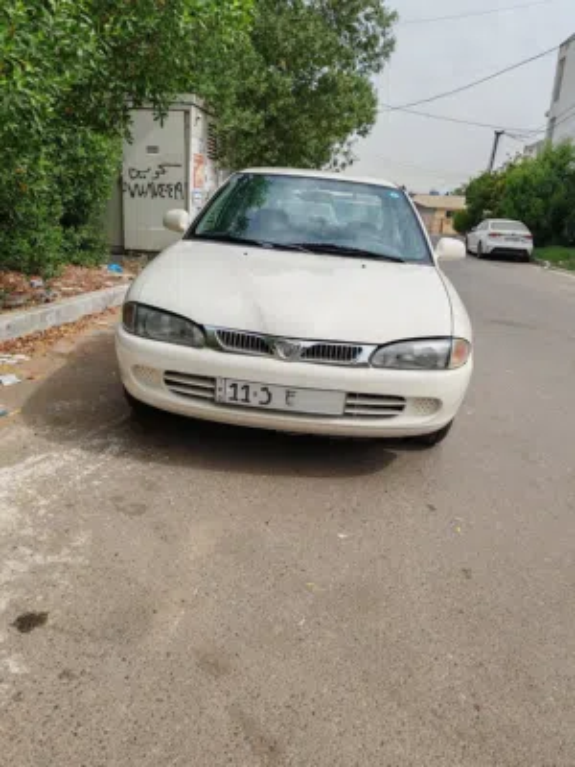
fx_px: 598
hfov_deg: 51.4
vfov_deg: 65.3
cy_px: 384
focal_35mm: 27
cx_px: 288
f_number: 1.9
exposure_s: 1/640
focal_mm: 6.12
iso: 50
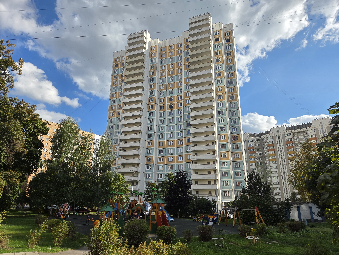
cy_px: 128
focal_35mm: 23
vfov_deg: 58.9
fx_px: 225
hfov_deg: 73.9
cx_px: 170
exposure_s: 1/3977
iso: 80
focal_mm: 5.4
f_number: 1.8
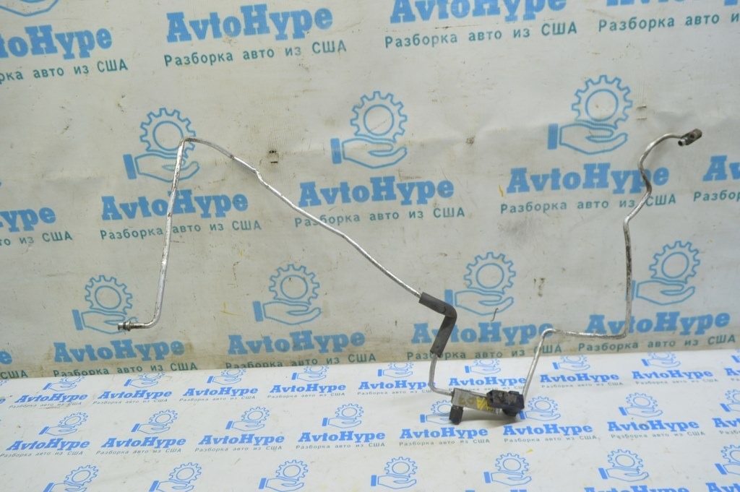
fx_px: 555
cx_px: 370
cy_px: 246
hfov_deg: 67.4
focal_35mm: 27
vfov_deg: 47.9
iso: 400
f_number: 5.6
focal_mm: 18
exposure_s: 1/20
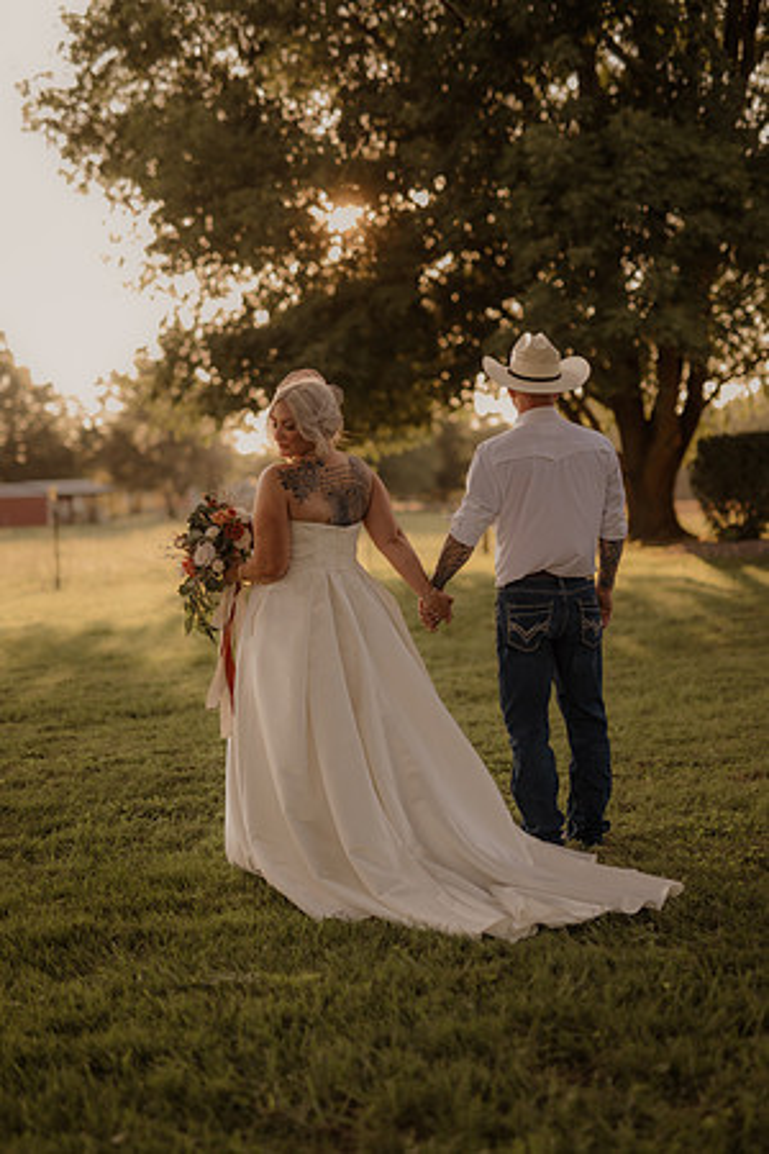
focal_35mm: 50
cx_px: 384
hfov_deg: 27.0
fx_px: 1602
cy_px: 577
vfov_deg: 39.6
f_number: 2.8
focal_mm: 50
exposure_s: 1/640
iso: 200
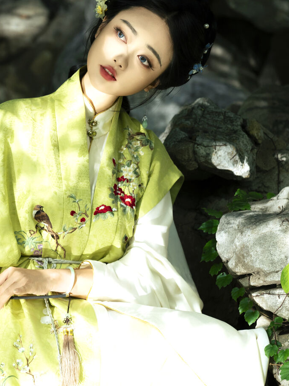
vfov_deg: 10.1
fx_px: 2181
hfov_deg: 7.6
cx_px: 52
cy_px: 282
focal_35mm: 196
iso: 250
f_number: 4
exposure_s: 1/200
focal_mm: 103
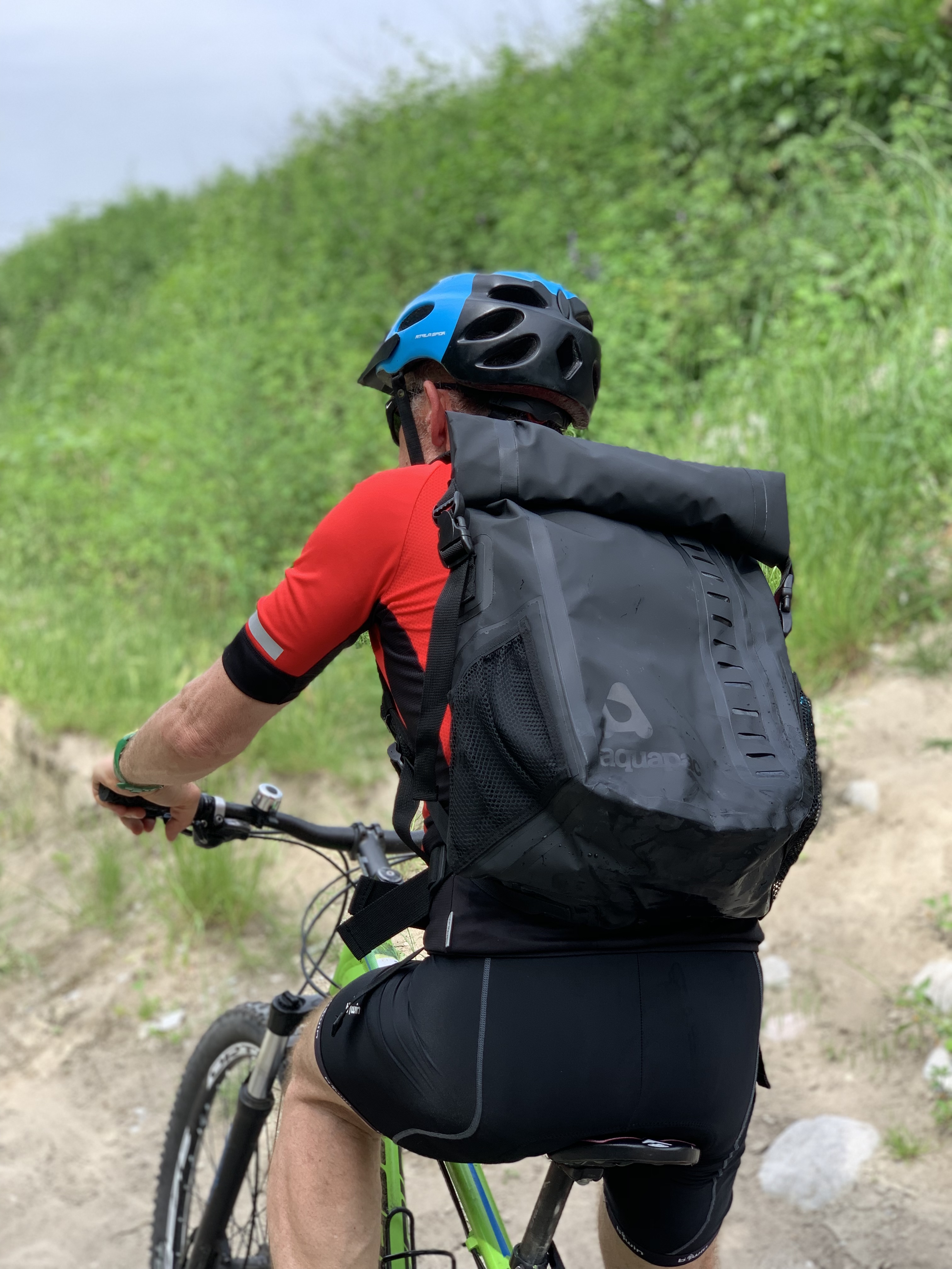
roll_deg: -0.2
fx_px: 1907
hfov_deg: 28.0
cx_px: 476
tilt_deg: -4.9
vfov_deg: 36.8
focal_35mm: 52
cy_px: 634
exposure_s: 1/184
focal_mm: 6
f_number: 2.4
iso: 16
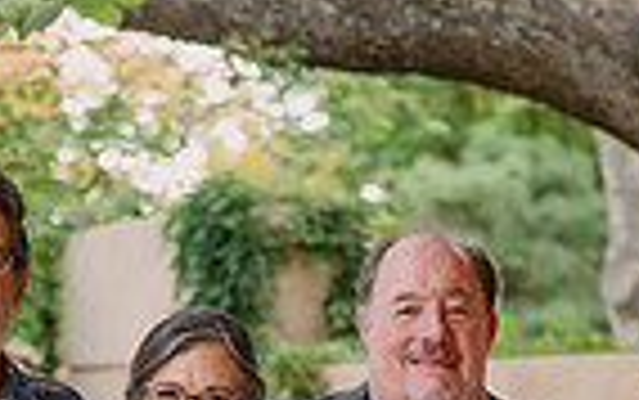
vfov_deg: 4.5
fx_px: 5089
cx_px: 212
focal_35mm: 292
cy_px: 746
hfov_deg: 7.2
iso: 1250
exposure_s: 1/800
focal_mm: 70
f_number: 2.8
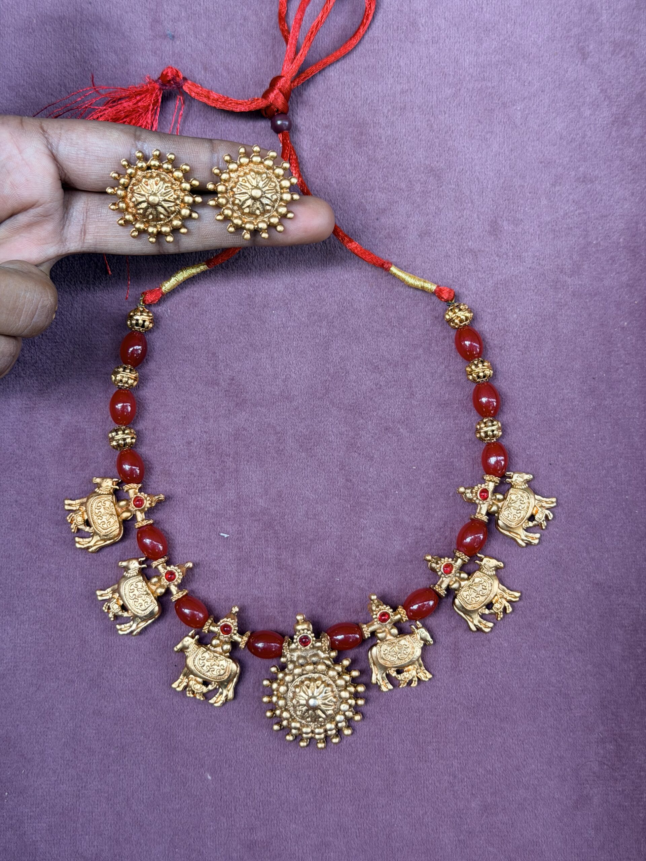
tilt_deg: -78.4
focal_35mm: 48
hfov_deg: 30.3
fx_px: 1194
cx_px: 323
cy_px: 430
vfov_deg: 39.7
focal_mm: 6.76
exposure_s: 1/121
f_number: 1.78
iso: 50
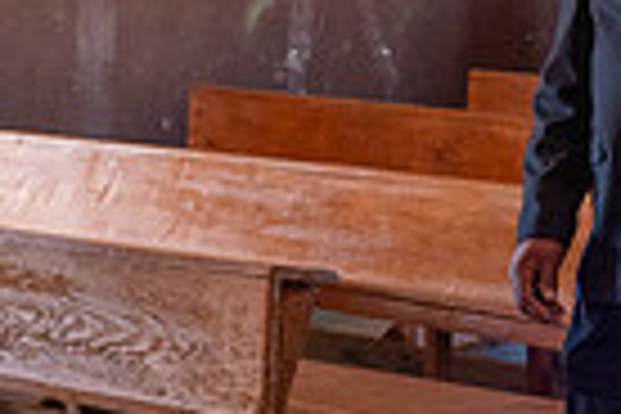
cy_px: 254
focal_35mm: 147
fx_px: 2536
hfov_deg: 13.1
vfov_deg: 9.3
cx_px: 981
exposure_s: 1/160
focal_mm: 35
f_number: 5
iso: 2500
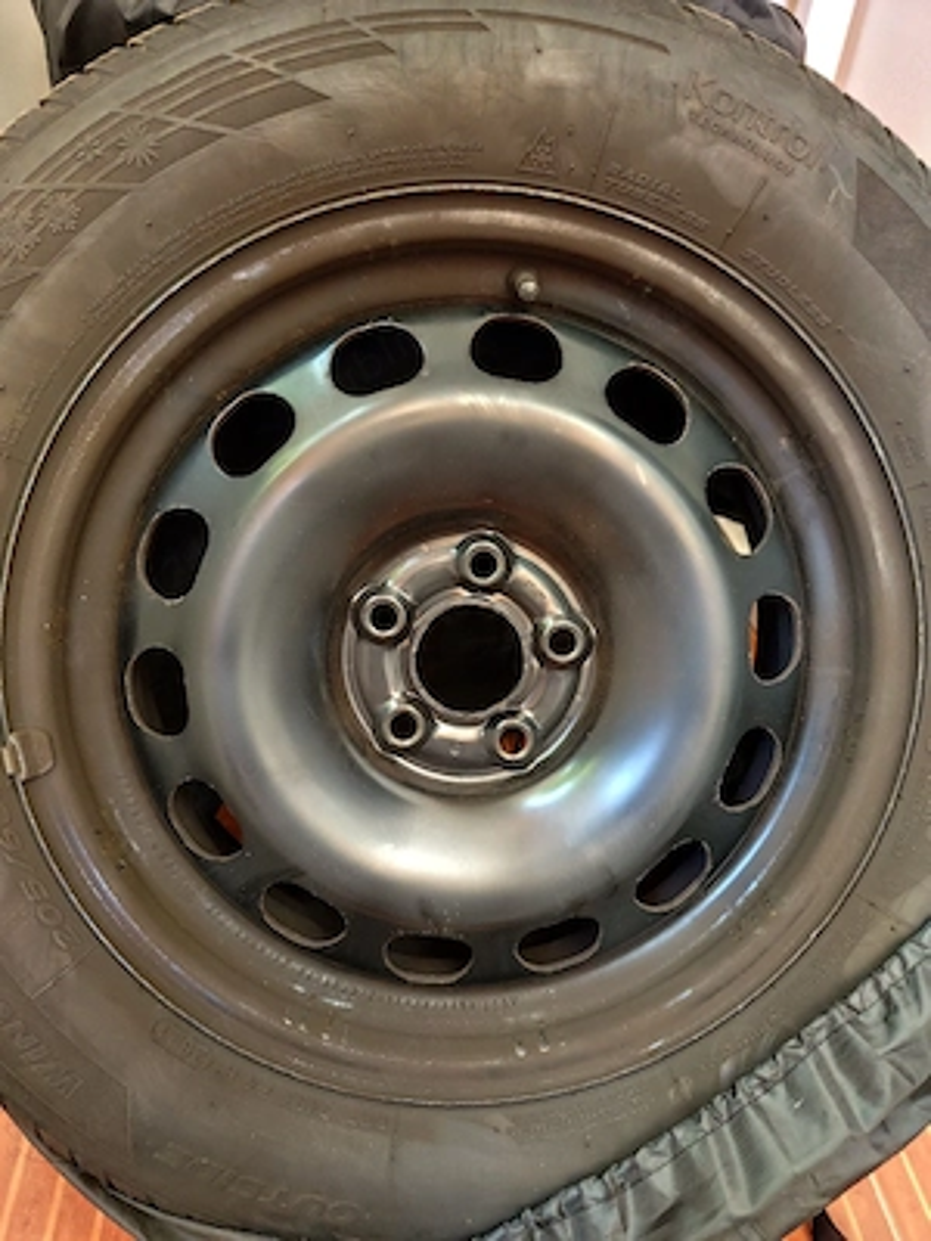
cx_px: 466
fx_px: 825
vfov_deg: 73.9
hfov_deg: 58.9
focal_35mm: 23
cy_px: 620
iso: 3200
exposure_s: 1/14.3
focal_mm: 6.14
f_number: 1.65
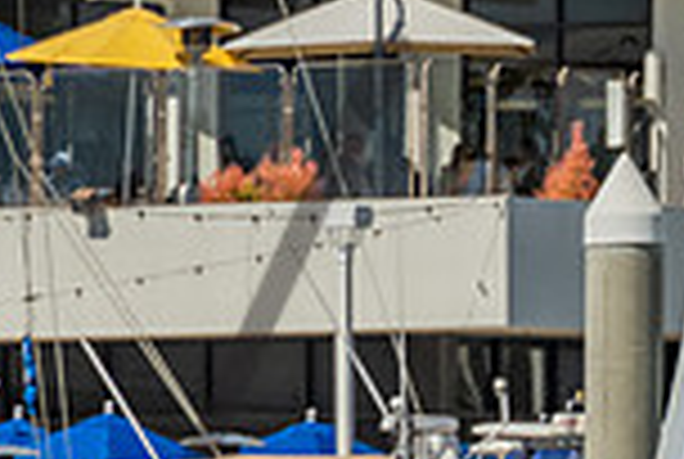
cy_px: 914
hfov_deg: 1.7
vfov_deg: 1.1
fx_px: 23511
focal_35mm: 1235
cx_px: 1433
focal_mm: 200
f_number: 10
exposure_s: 1/500
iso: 250
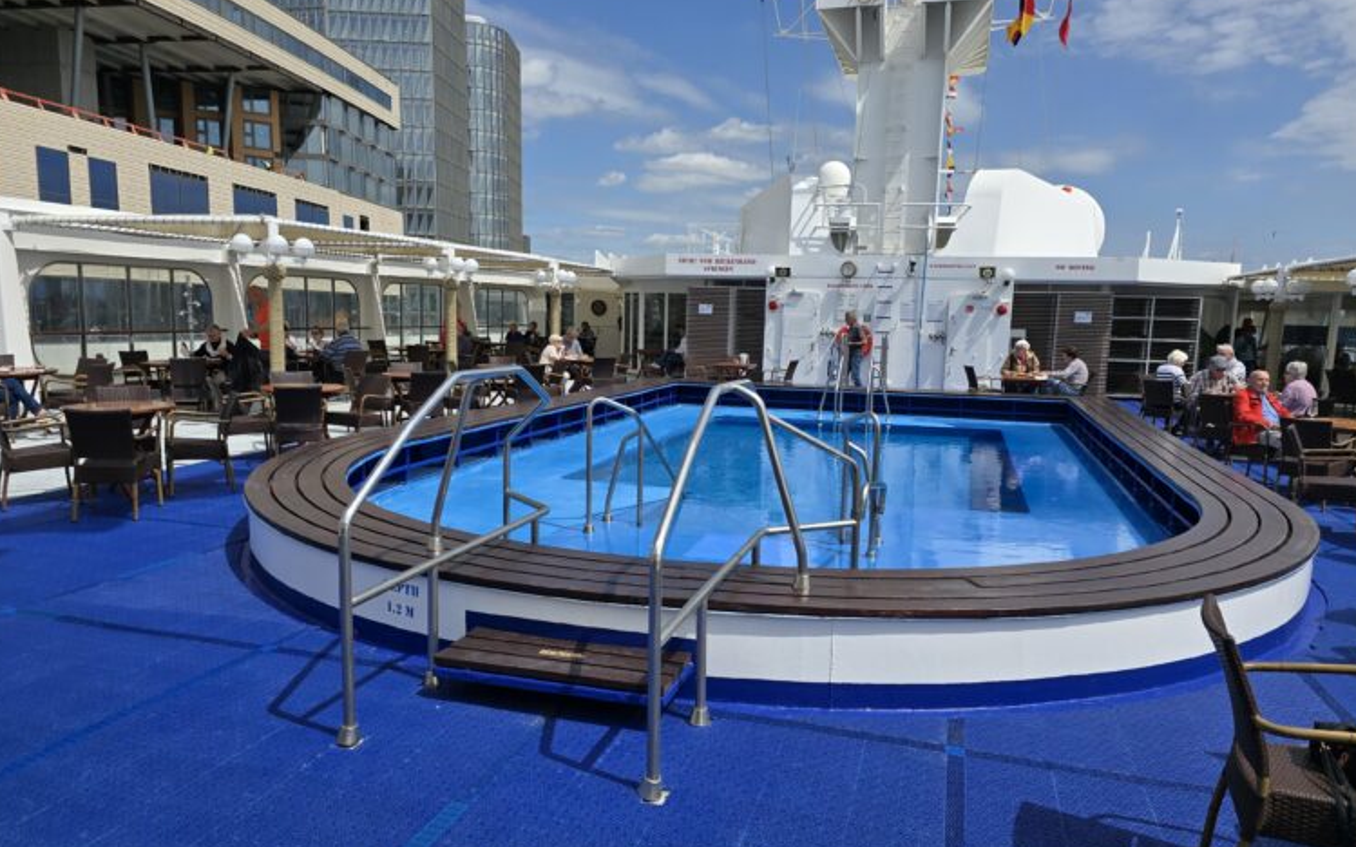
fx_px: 924
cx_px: 683
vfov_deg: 49.3
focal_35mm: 25
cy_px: 436
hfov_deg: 72.5
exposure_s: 1/1283
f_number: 1.7
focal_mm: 6.3
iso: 12
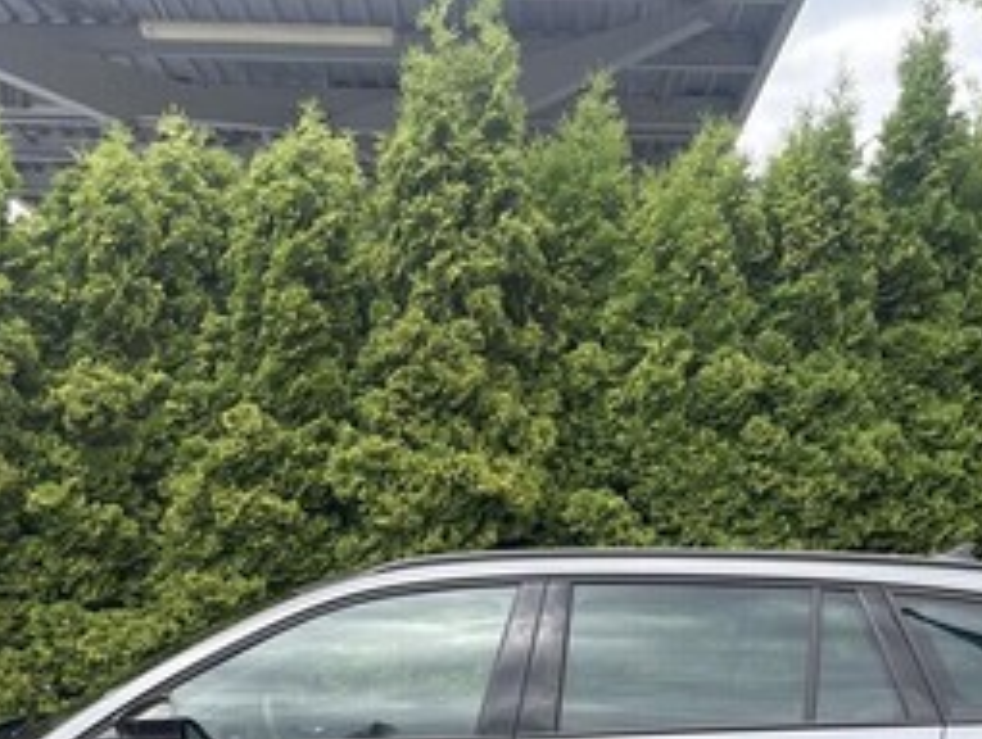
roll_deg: -1.7
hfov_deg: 34.3
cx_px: 481
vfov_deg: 24.6
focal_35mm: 56
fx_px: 1591
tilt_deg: -6.2
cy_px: 791
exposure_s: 1/612
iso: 50
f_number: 1.6
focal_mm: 4.2
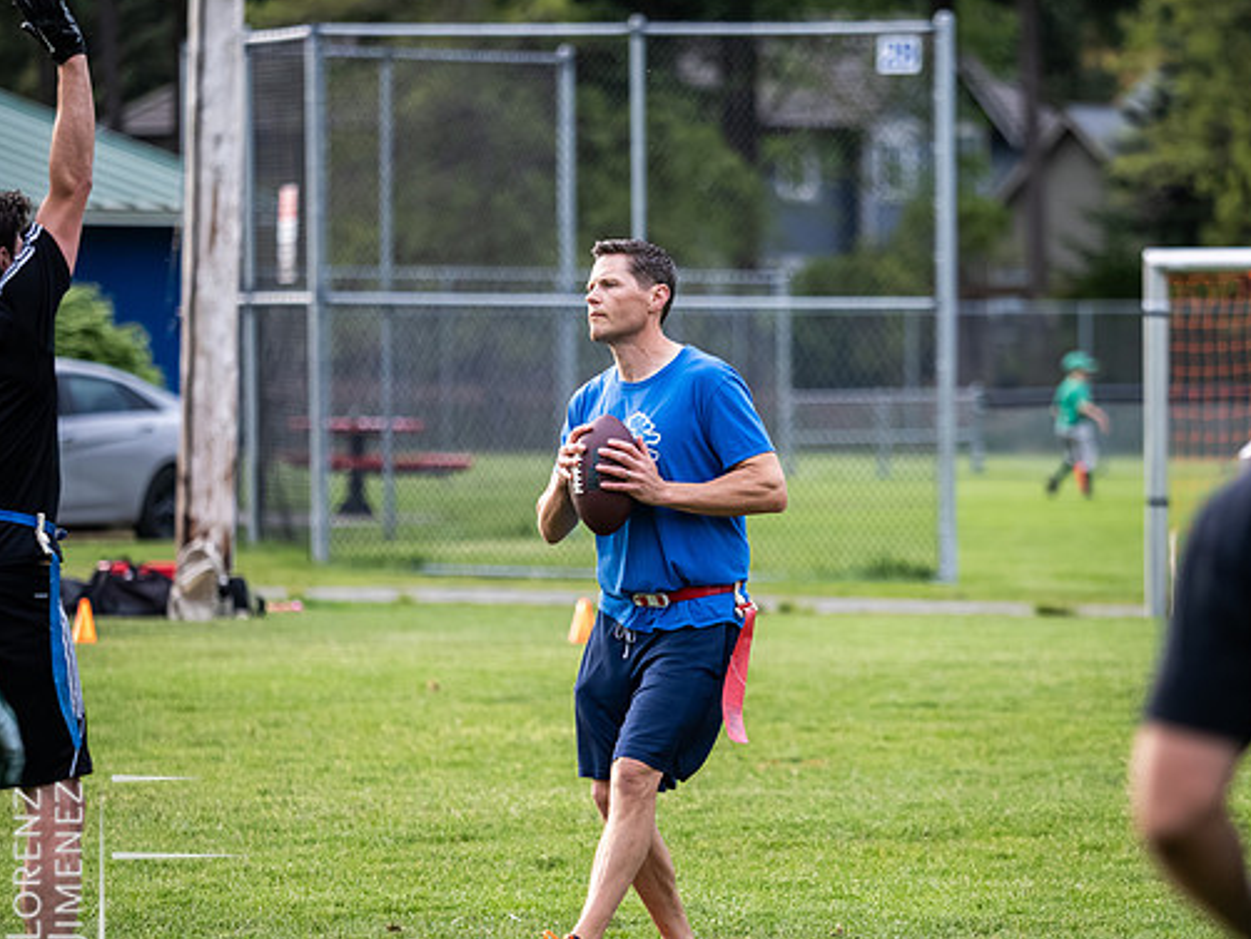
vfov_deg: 4.5
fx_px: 11859
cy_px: 504
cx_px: 695
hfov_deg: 6.0
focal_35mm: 328
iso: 800
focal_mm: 142
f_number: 2.8
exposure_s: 1/1250
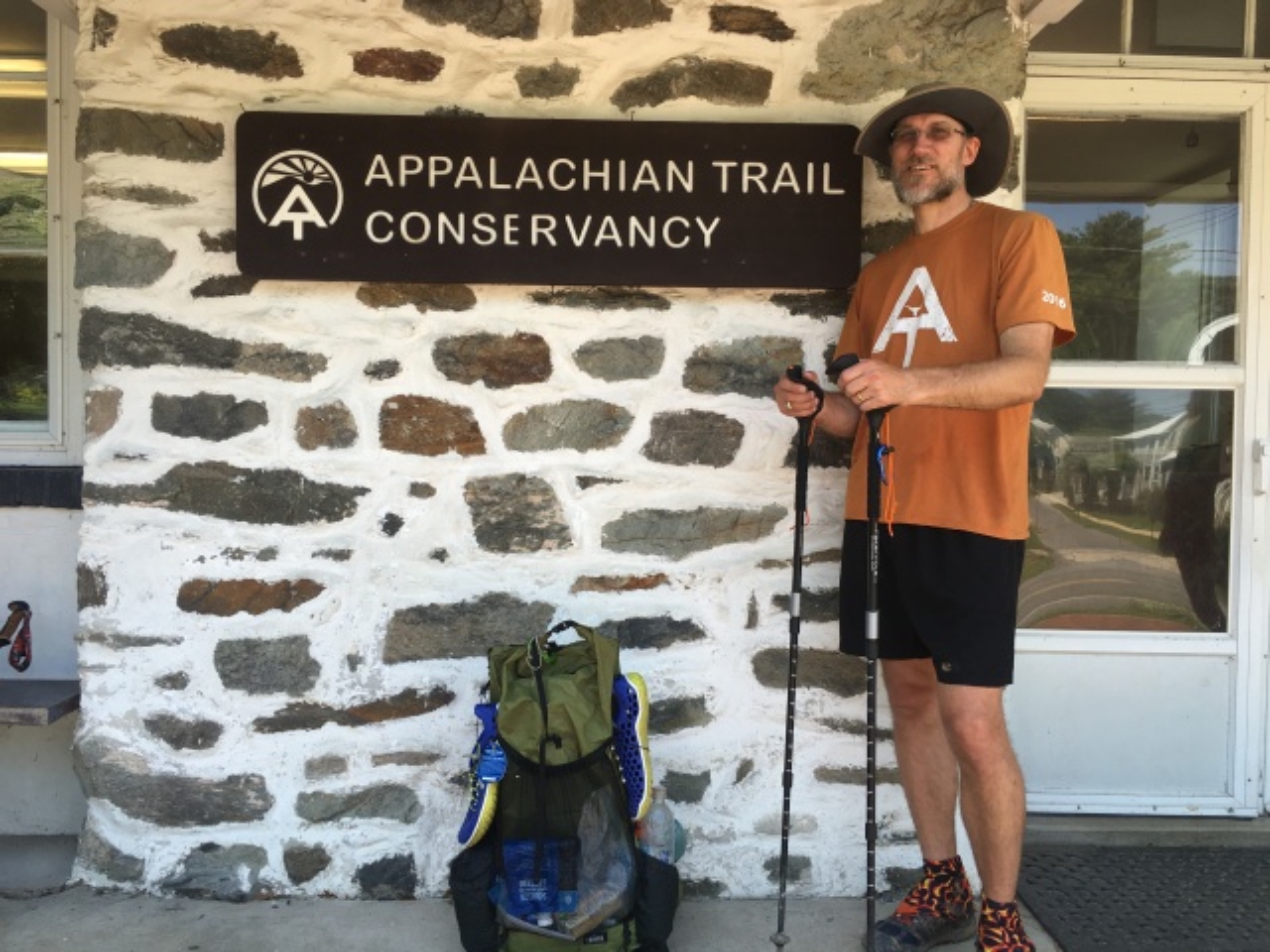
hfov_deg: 61.7
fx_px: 1064
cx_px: 635
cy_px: 476
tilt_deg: -0.7
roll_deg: -0.5
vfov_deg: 48.2
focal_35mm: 29
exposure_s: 1/199
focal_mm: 4.15
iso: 25
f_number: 2.2
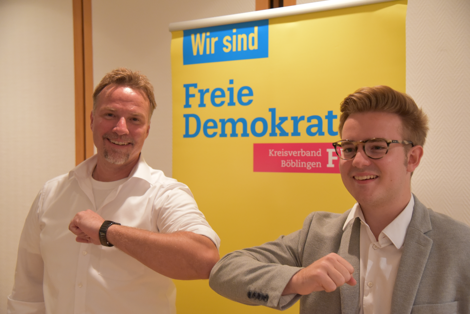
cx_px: 235
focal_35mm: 44
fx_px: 575
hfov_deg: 44.5
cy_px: 157
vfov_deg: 30.5
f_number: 4
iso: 5000
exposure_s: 1/60
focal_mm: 44
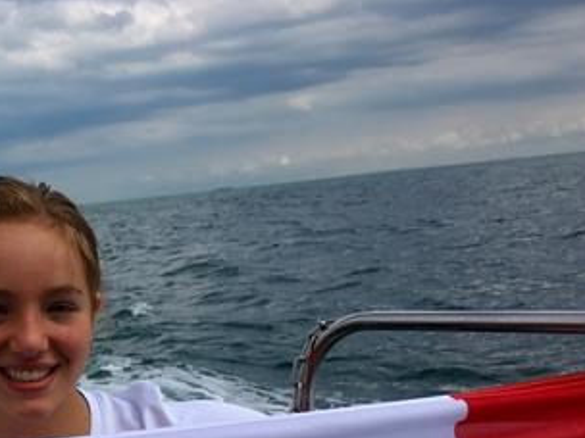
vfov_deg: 22.6
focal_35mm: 62
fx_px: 1048
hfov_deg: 29.2
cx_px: 2
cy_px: 451
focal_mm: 4.15
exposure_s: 1/1709
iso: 25
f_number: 2.2
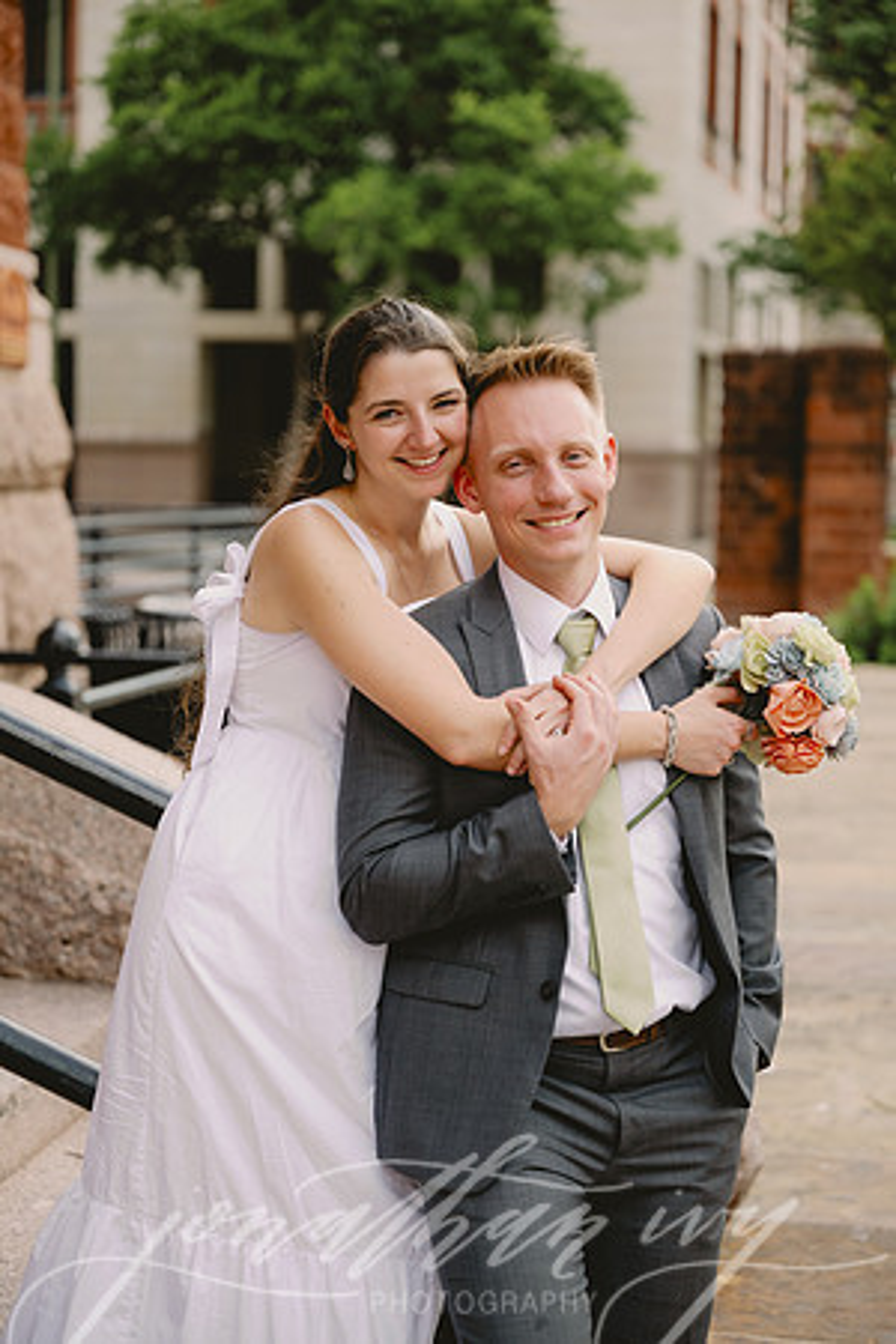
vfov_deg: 28.8
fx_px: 2613
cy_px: 672
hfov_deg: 19.5
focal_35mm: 70
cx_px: 448
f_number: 2.8
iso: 400
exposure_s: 1/1600
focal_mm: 70
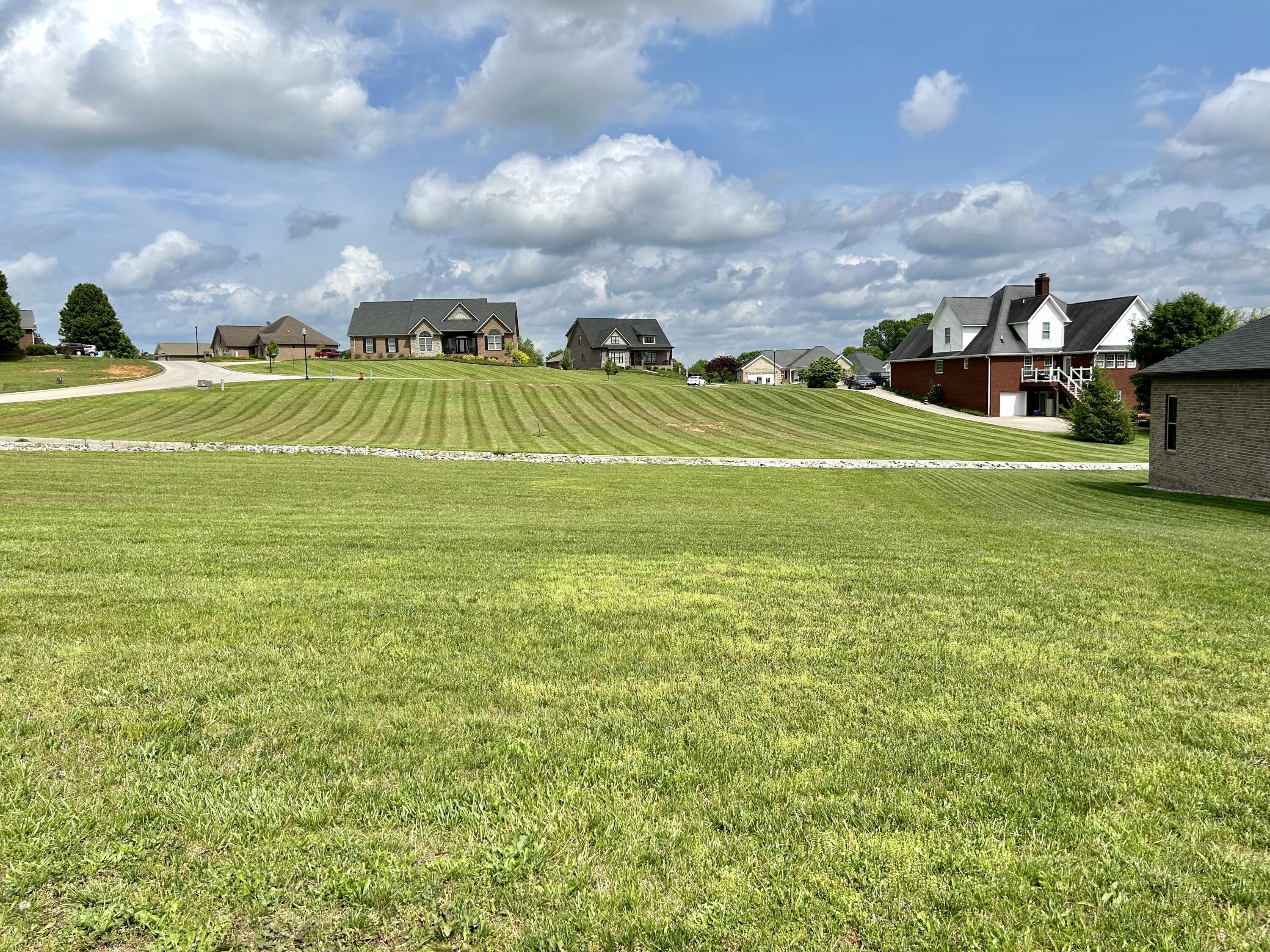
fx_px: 954
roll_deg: +1.9
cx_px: 635
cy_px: 476
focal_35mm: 26
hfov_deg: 67.3
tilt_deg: -5.5
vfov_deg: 53.1
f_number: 1.5
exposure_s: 1/5319
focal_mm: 5.7
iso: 50
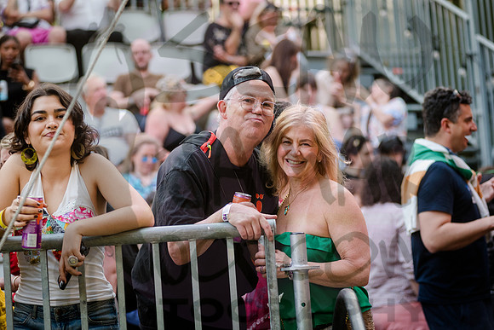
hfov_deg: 18.3
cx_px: 247
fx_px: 1537
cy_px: 165
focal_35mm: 112
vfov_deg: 12.2
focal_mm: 112
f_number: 3.5
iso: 2000
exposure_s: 1/400
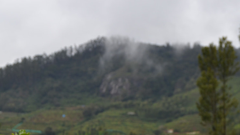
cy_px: 165
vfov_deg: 11.0
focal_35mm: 108
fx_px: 687
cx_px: 93
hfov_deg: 19.8
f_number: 6.3
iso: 100
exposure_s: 1/160
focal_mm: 32
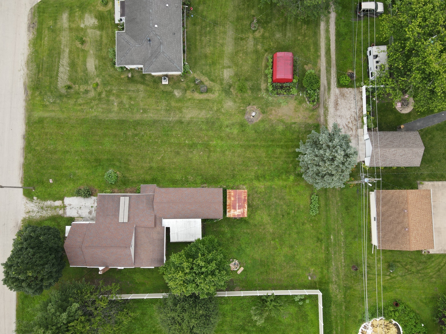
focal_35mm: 24
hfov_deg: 71.6
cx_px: 223
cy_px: 167
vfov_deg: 56.8
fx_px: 309
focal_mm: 4.5
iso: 100
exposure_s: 1/90
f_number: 2.8
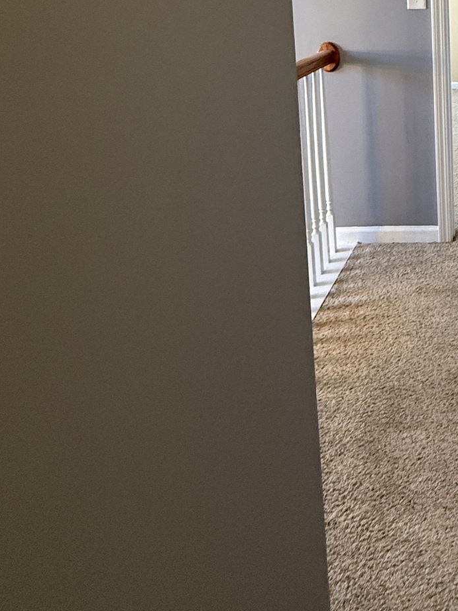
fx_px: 618
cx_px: 540
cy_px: 62
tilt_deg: -8.7
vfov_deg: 47.4
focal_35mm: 35
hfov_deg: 33.6
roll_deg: +0.8
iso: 400
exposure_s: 1/120
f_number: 2.2
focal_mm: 2.22
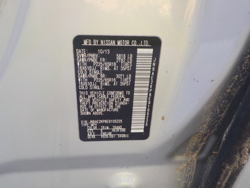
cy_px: 94
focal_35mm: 30
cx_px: 125
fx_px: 217
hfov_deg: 60.0
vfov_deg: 46.8
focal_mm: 4.1
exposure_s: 1/30
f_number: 3.3
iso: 125
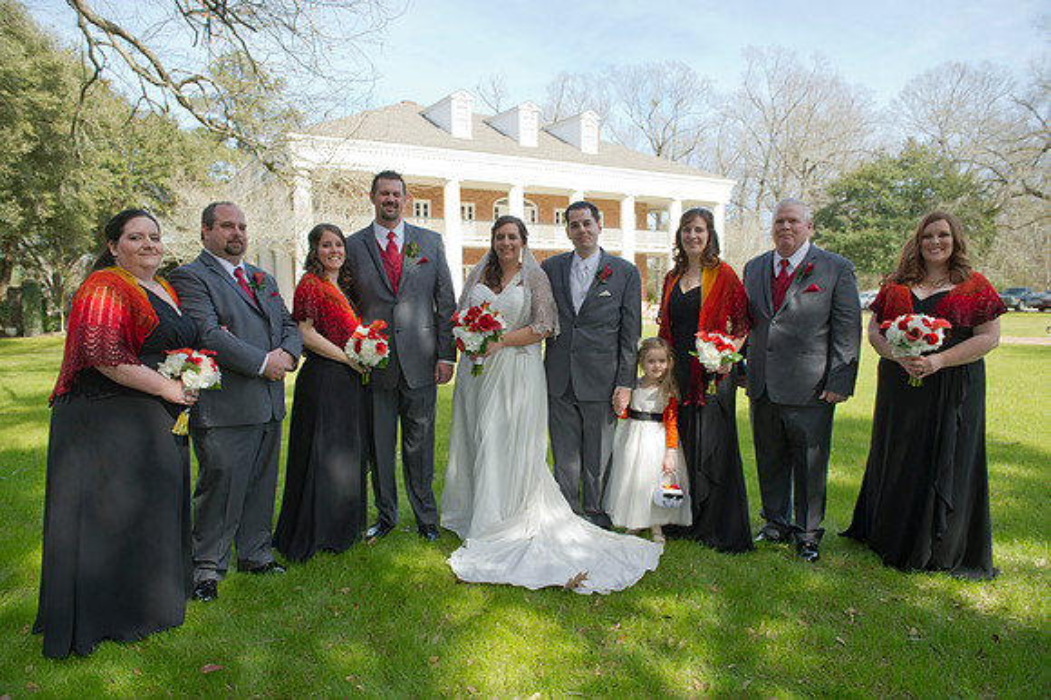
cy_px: 350
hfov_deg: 73.8
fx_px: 700
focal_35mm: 24
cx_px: 526
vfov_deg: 53.1
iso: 200
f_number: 5
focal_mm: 24
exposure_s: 1/320
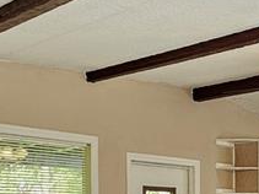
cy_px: 211
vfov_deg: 22.1
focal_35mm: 63
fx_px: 471
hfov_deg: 30.6
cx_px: 157
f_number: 2.2
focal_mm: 2.2
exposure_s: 1/60
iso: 100
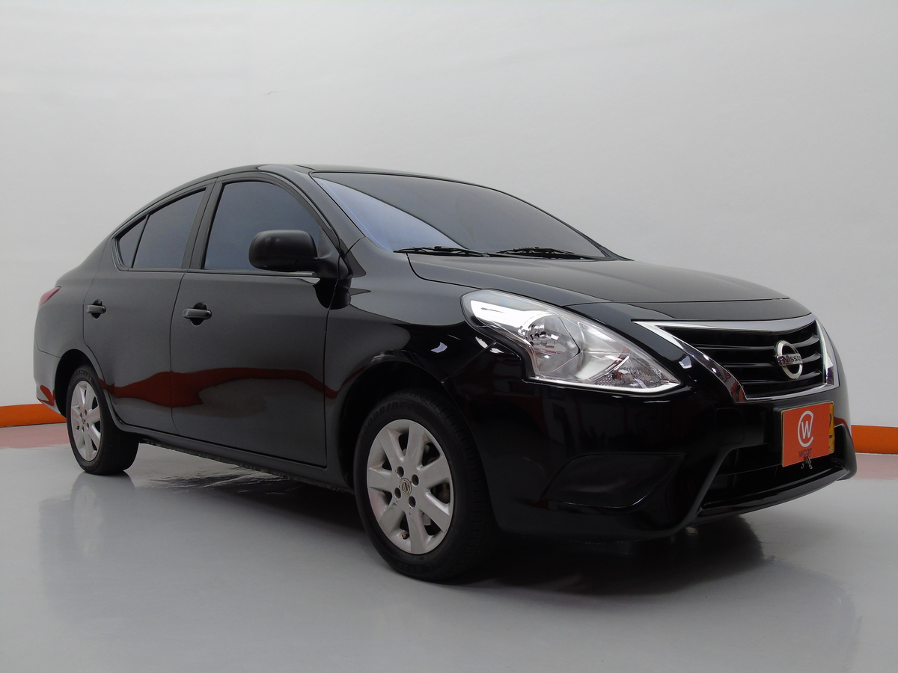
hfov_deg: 54.0
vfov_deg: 41.8
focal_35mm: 34
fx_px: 882
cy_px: 336
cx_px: 449
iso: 100
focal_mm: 6.1
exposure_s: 1/30
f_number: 3.8
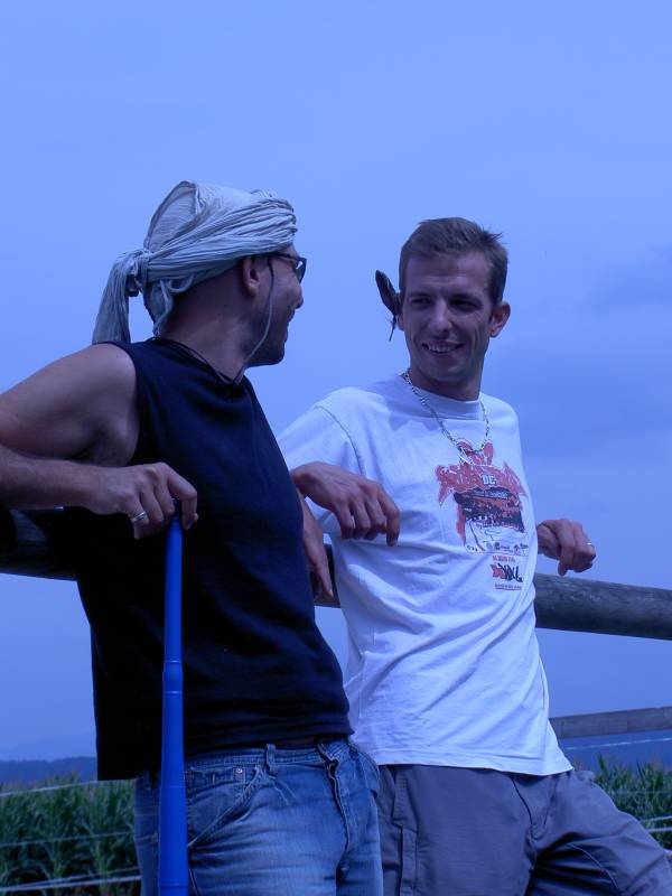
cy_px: 448
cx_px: 336
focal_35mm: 116
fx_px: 3003
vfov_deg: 17.0
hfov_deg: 12.8
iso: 100
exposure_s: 1/400
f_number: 8.3
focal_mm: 24
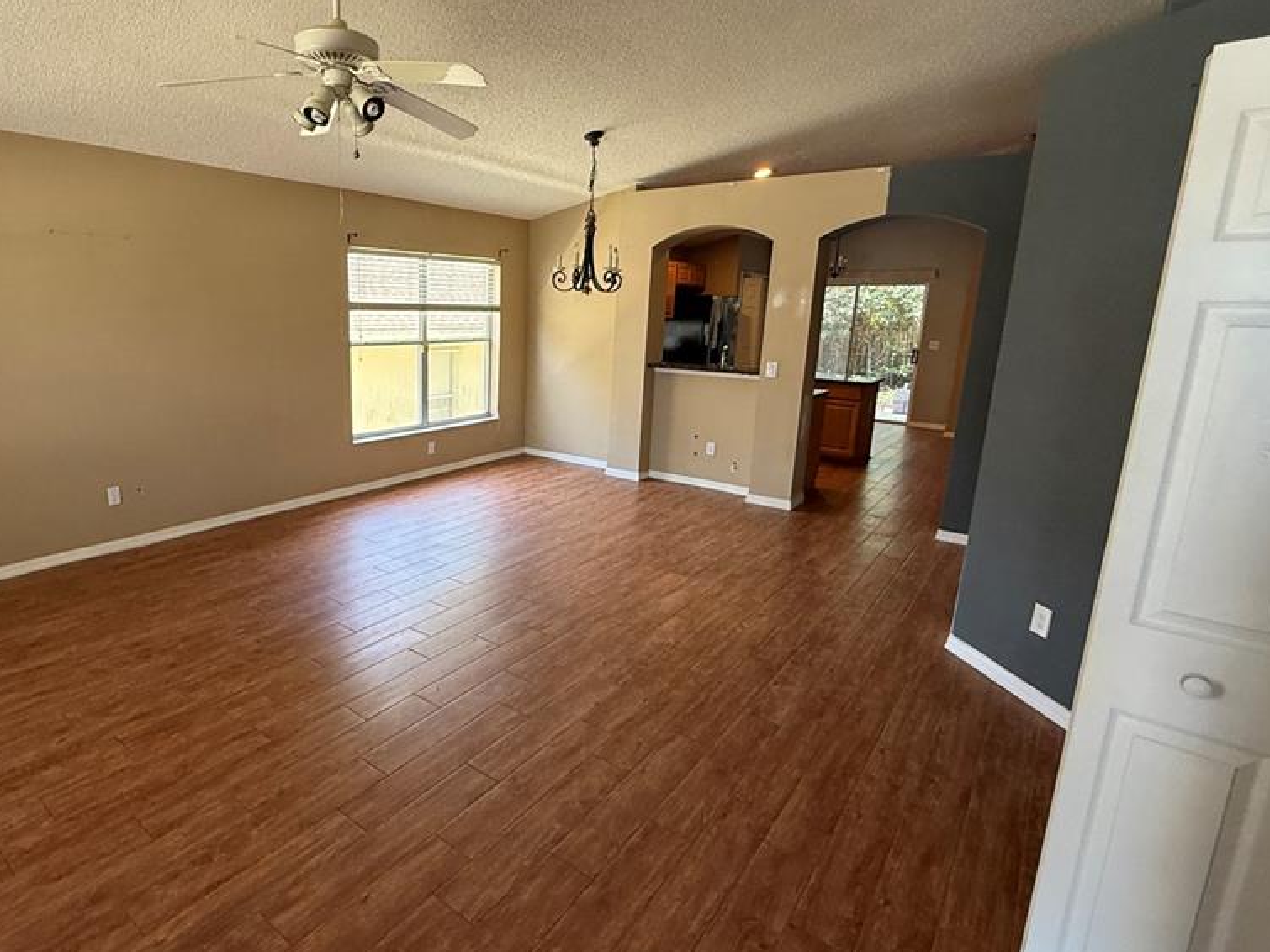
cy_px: 452
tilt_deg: -8.9
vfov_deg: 68.6
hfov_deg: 83.5
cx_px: 500
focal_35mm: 19
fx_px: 697
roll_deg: +0.1
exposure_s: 1/99
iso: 200
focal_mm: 2.22
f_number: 2.2
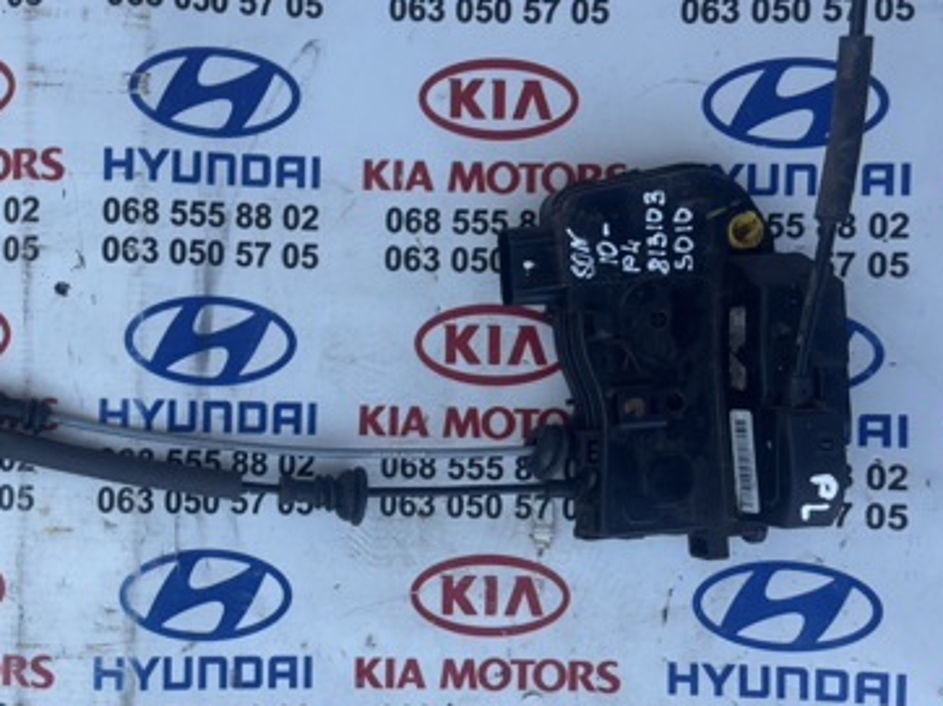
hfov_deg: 38.9
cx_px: 125
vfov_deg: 31.5
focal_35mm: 46
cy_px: 393
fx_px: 1252
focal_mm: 5.96
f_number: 1.6
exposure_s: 1/531
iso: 50
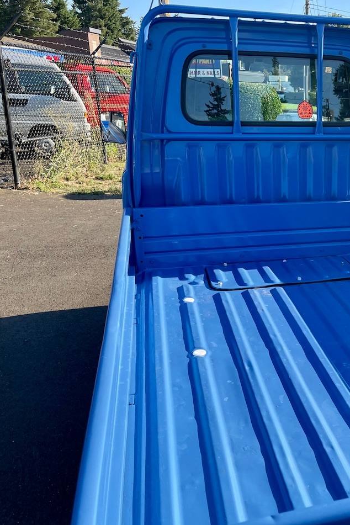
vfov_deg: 54.4
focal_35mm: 35
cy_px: 261
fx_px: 510
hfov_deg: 35.1
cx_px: 332
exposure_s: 1/755
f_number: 1.6
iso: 32
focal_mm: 5.1
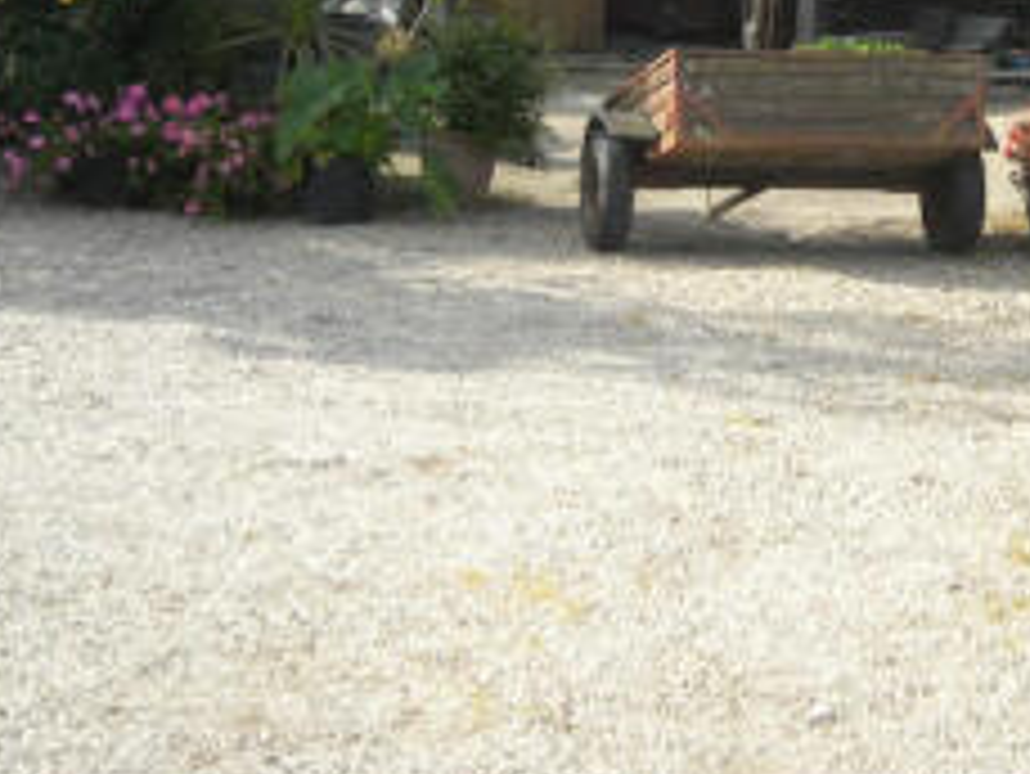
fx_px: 2650
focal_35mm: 89
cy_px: -119
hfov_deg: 21.8
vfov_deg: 16.0
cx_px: 776
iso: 64
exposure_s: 1/402
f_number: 2.8
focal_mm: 5.7
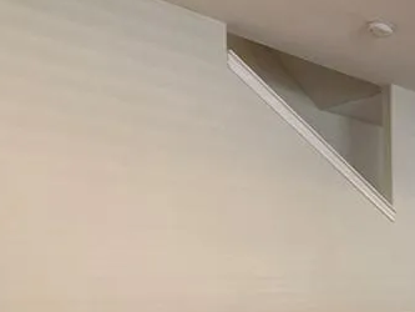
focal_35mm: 43
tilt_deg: -4.3
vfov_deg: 31.1
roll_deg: -0.8
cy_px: 314
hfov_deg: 29.3
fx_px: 516
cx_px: 606
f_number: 2.2
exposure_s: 1/60
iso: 400
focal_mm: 2.22
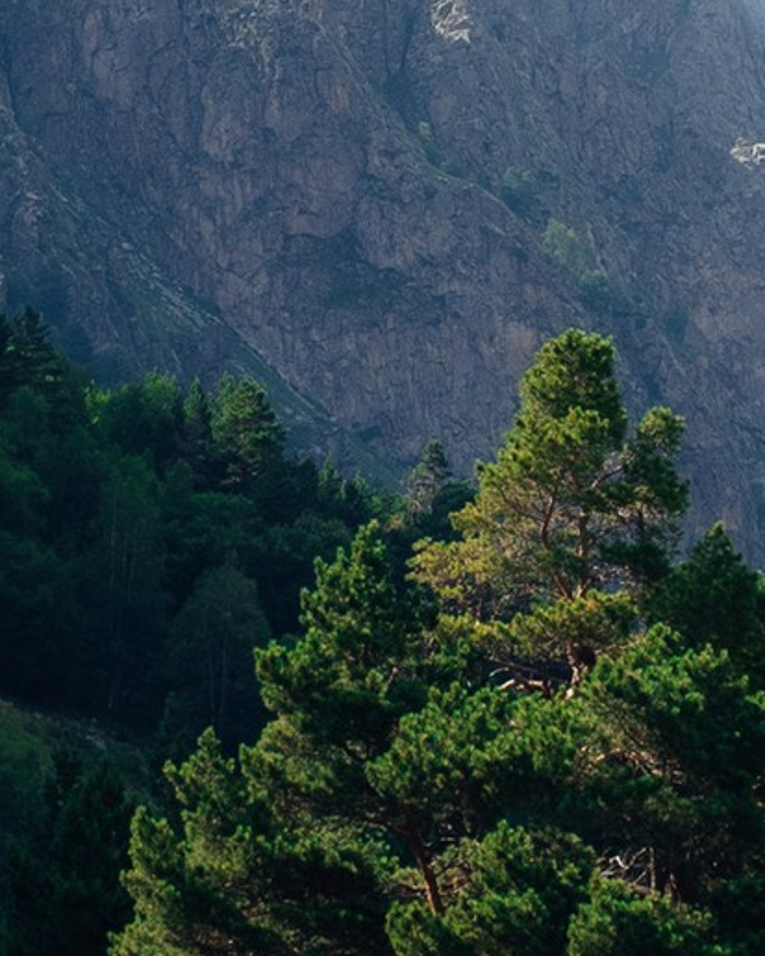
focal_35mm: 351
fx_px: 9931
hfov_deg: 4.4
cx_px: 404
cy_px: -104
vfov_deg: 5.5
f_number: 2.8
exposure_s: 1/3200
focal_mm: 50.3
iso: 250
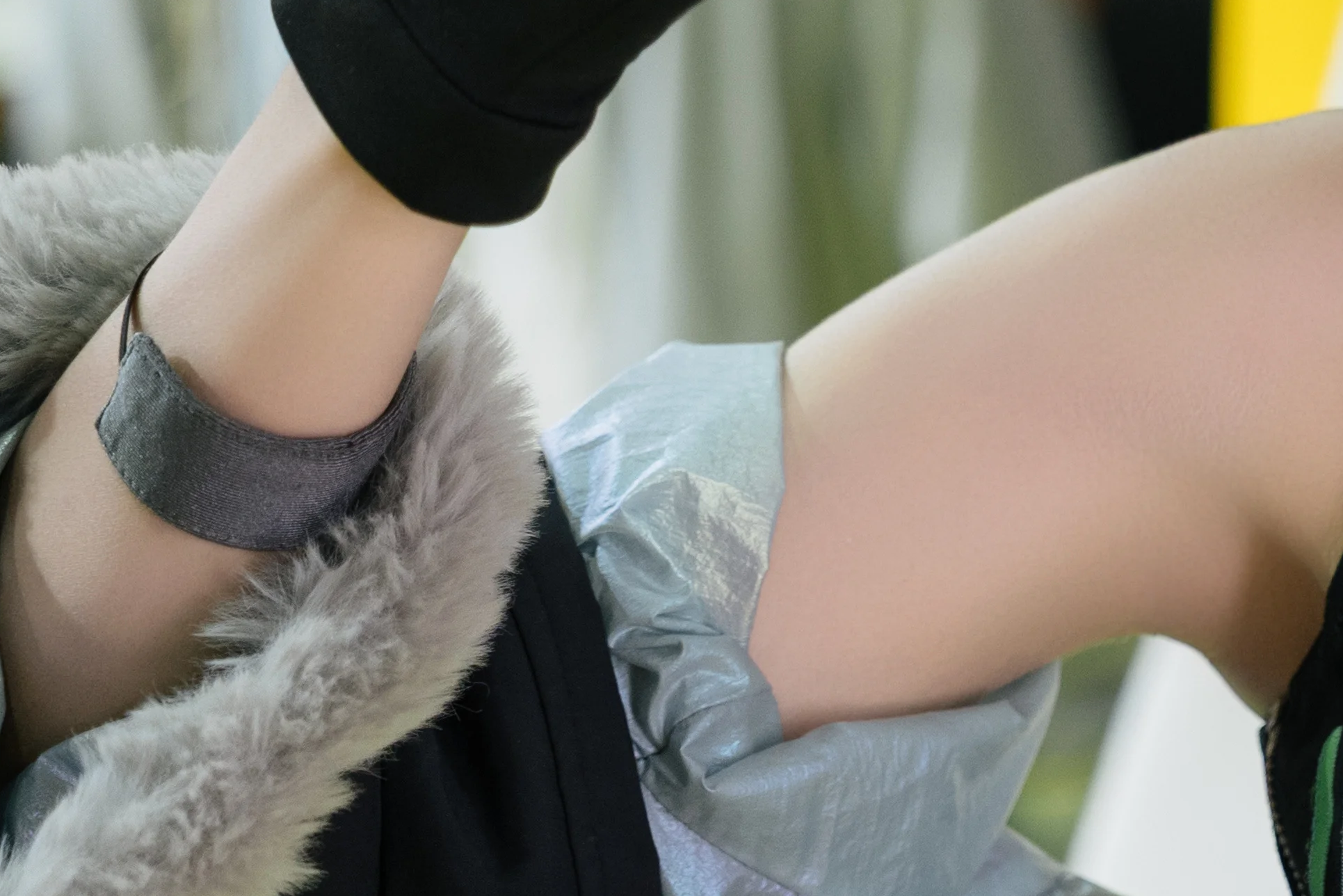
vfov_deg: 5.4
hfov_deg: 8.0
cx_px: 1726
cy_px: -182
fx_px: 9476
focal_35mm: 254
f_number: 2.8
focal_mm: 70
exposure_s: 1/160
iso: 800
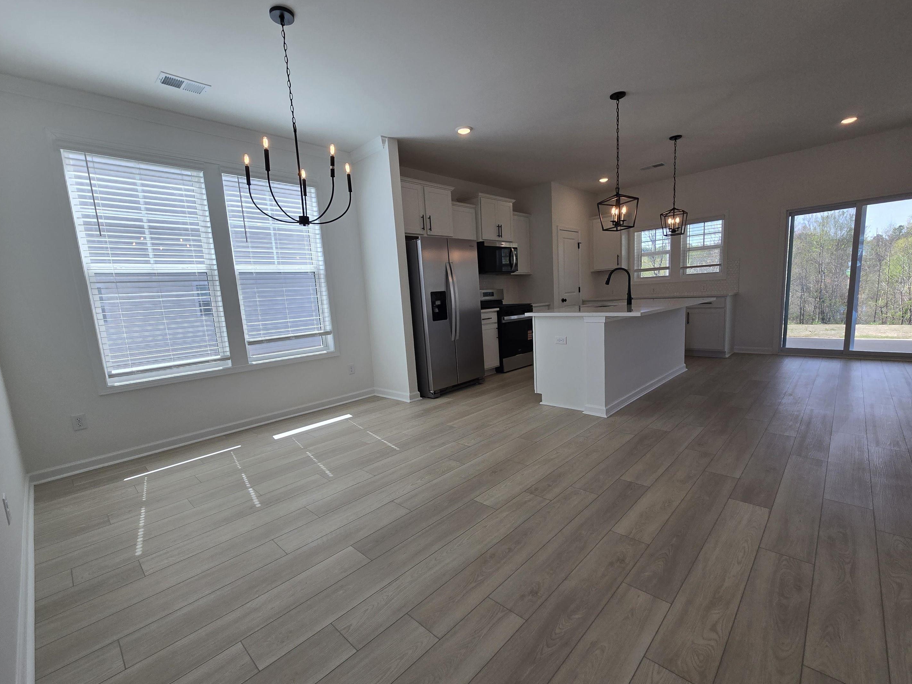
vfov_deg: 85.6
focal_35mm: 14
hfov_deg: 102.1
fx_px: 369
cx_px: 451
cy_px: 356
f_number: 2.2
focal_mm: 2.2
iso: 50
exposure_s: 1/329
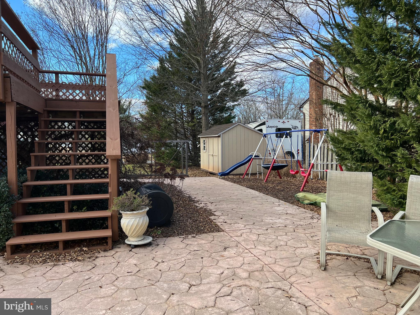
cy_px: 158
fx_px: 315
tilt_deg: -3.0
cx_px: 210
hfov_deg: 67.3
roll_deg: +0.4
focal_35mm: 26
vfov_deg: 53.1
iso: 50
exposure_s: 1/733
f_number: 1.5
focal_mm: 5.7
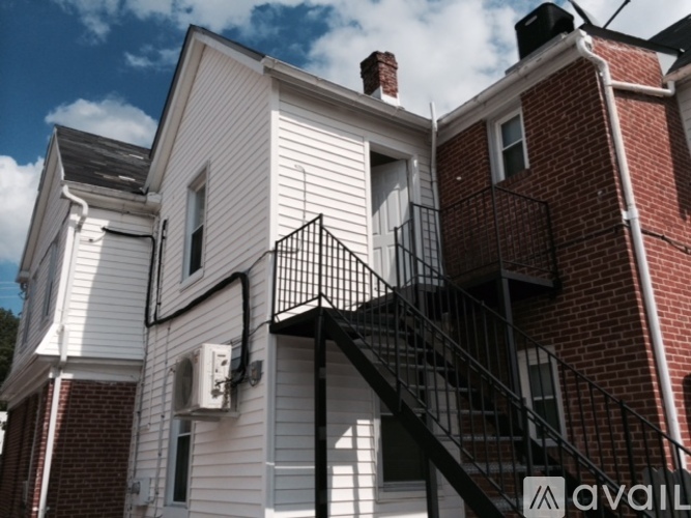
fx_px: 599
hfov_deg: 60.0
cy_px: 259
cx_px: 346
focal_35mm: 30
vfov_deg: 46.8
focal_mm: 4.12
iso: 40
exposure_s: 1/5128
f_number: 2.2
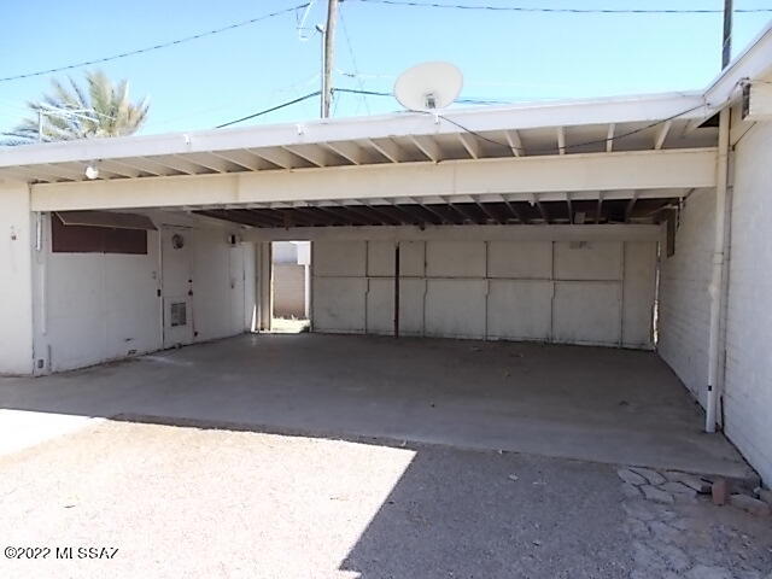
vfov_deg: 53.1
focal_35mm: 26
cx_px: 386
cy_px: 290
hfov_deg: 67.3
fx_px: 580
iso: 80
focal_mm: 4.6
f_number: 3.2
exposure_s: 1/320
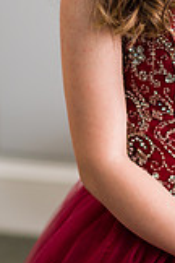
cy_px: 28
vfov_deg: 8.7
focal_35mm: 236
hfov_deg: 5.8
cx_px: 226
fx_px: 1721
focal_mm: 85
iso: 320
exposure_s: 1/200
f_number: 2
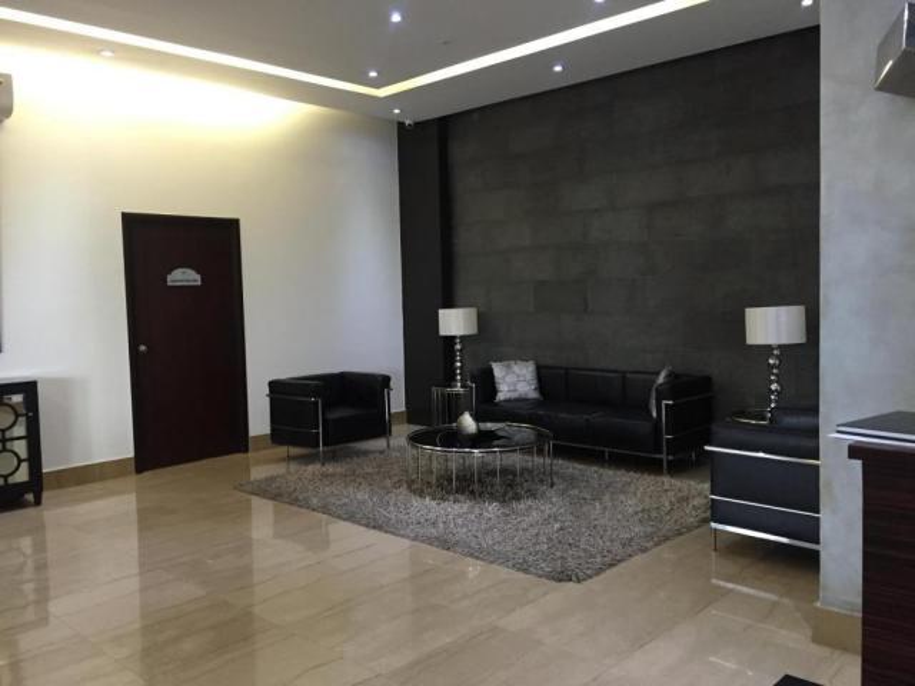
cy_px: 343
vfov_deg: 48.2
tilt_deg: -3.0
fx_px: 767
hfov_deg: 61.7
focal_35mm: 29
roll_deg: +1.0
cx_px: 458
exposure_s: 1/30
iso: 250
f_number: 2.2
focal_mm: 4.15
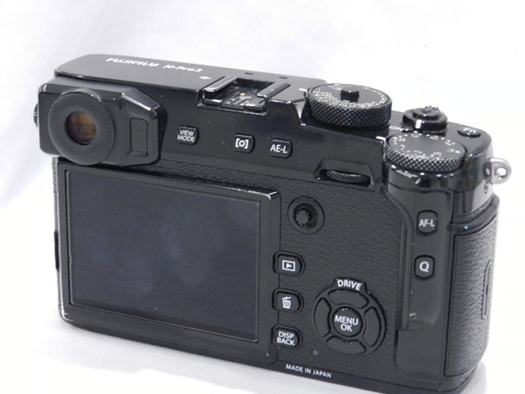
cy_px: 197
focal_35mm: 87
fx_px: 1319
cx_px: 264
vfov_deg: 17.0
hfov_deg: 22.5
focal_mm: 14.9
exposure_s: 1/25
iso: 800
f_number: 4.4
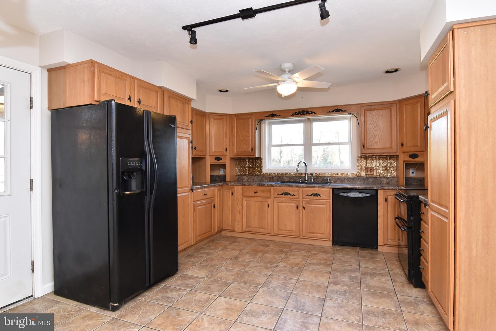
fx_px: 248
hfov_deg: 90.0
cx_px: 248
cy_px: 166
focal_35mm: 18
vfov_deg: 67.5
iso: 800
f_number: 6.3
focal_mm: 12
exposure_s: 1/50
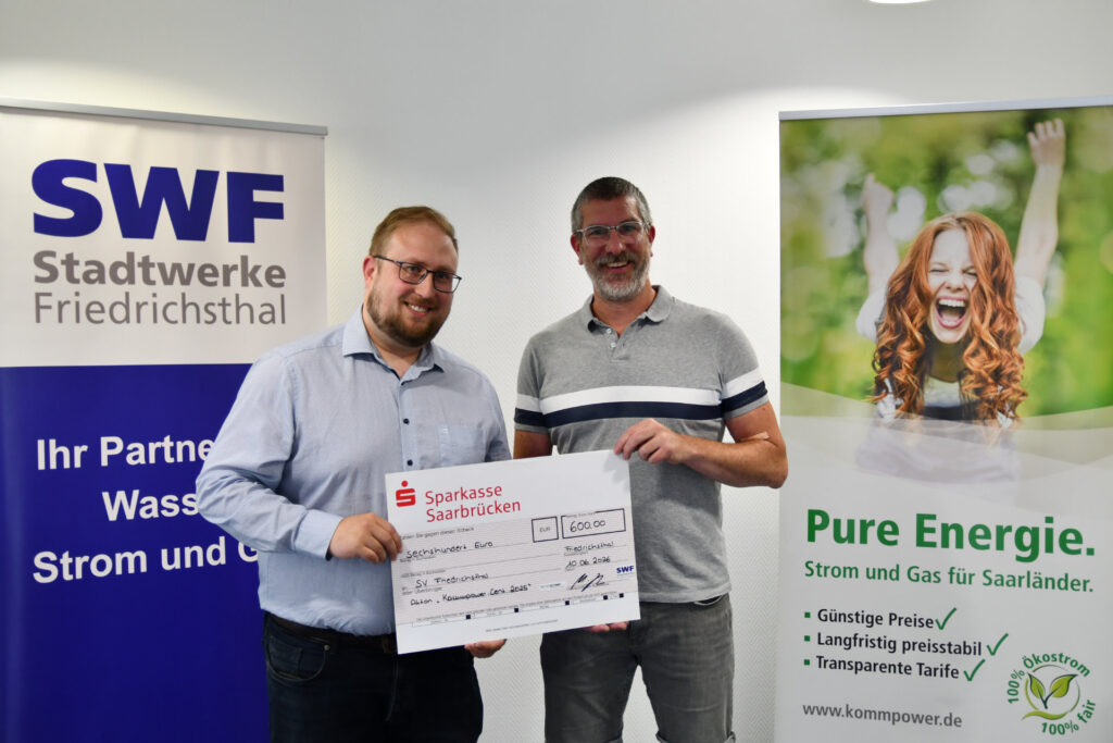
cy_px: 372
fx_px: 1330
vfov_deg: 31.2
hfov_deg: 45.4
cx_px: 556
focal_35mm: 43
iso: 450
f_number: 2.8
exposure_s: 1/125
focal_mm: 29
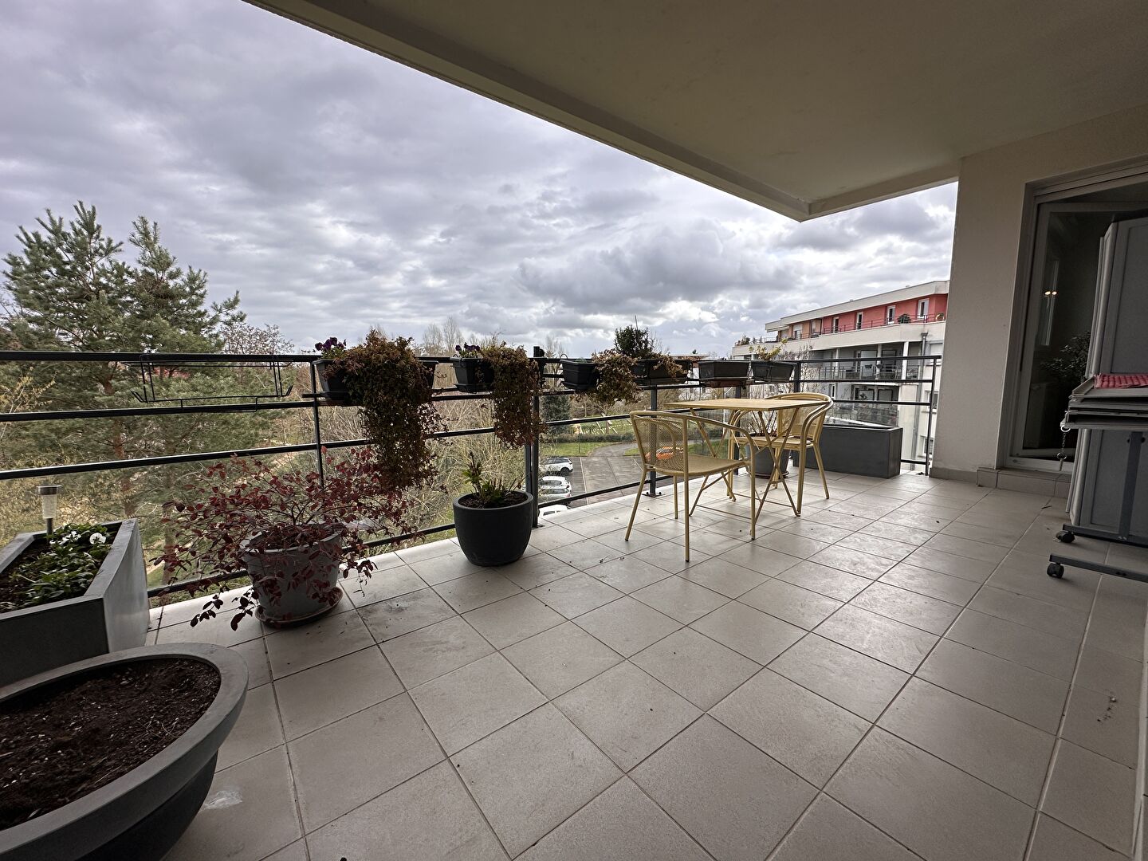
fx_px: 464
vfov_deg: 85.7
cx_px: 574
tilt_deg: -7.9
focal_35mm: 14
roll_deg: +0.6
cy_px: 430
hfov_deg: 102.1
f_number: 2.2
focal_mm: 2.22
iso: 50
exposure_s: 1/1453
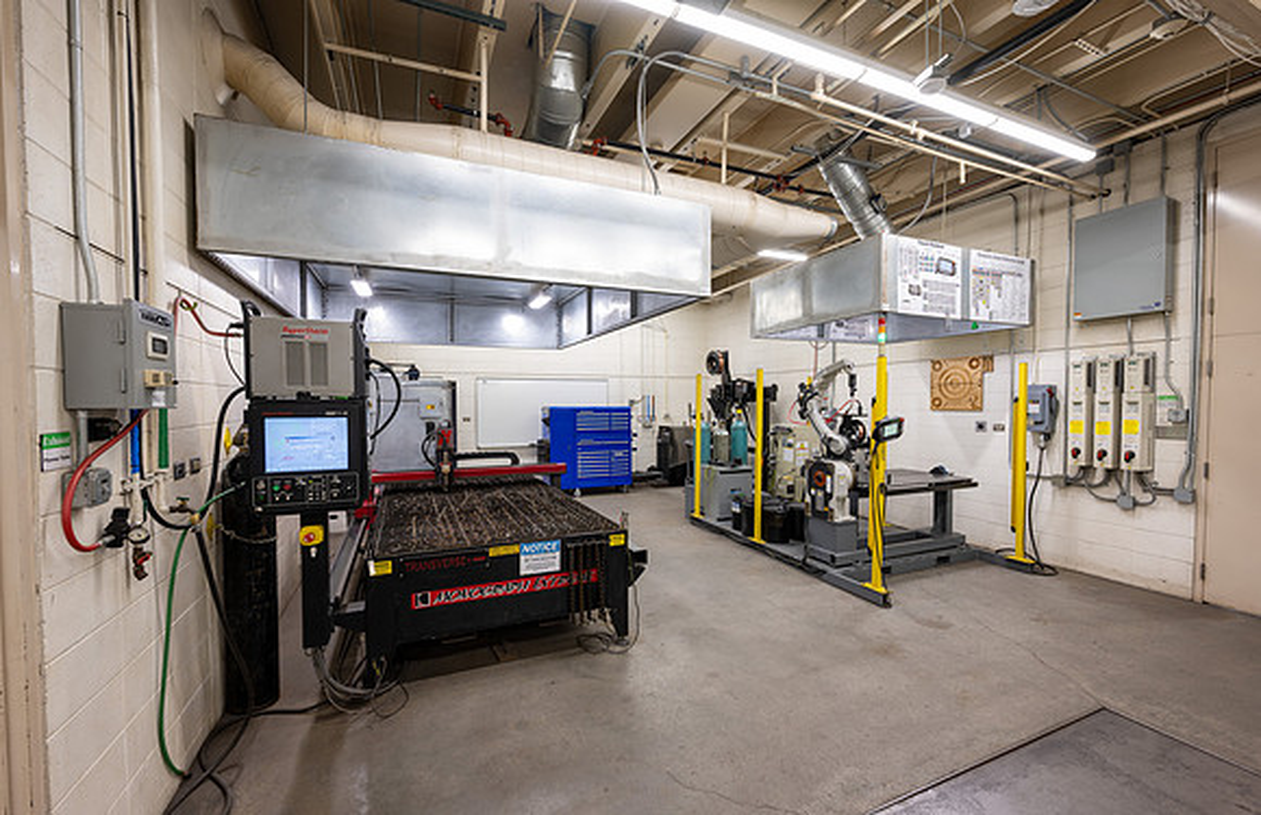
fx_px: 525
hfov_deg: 100.4
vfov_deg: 75.6
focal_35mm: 15
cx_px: 630
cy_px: 420
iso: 100
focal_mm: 15
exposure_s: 1/2.5
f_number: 8
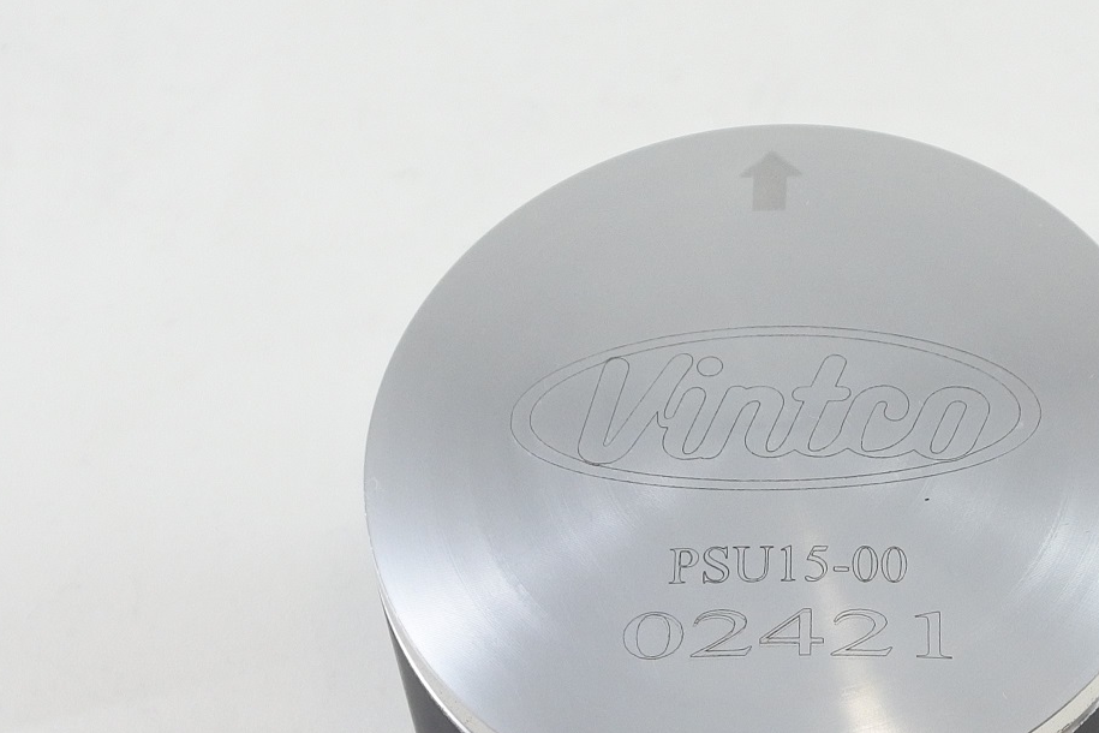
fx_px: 2900
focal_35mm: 95
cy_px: 713
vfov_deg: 14.2
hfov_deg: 21.3
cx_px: 778
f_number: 4.5
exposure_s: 1/125
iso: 500
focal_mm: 16.8
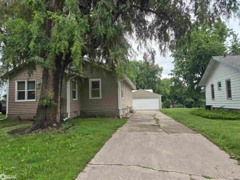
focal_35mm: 23
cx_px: 120
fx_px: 159
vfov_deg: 58.9
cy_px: 90
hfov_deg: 73.9
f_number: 1.8
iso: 80
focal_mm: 5.4
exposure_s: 1/1776
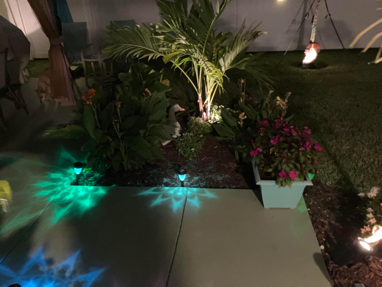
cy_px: 144
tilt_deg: -27.0
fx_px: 309
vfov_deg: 49.7
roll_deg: +5.4
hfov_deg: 63.4
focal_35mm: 28
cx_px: 191
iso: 1000
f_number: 1.8
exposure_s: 1/4
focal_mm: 3.99
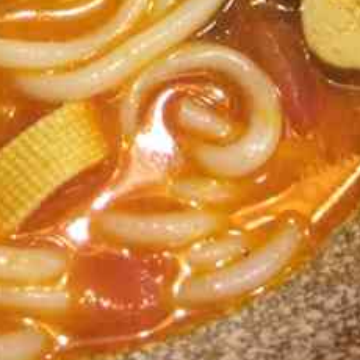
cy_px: -212
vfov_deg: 15.2
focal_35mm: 104
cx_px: -63
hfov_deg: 16.1
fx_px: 1224
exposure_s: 1/17
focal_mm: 4.15
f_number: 2.2
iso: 100
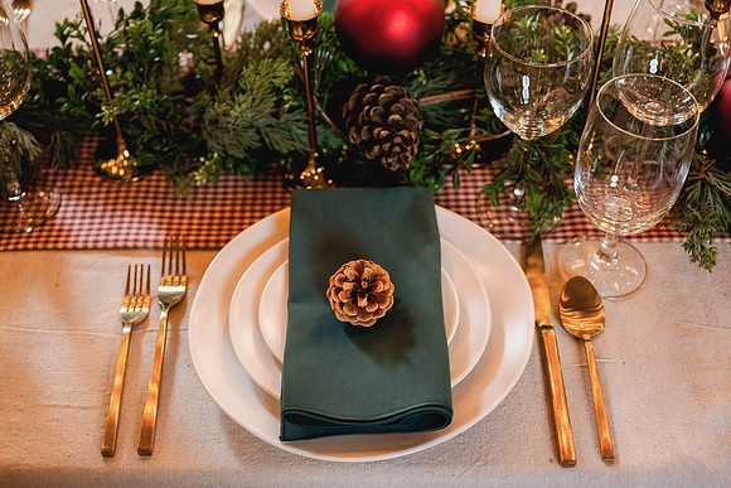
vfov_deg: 26.1
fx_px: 1051
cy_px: 244
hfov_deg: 38.4
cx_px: 356
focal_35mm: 52
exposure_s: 1/40
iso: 400
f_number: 3.5
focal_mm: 50
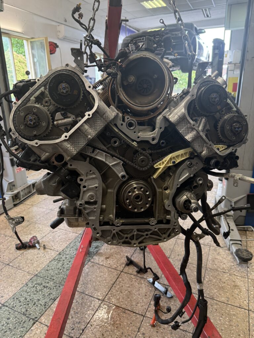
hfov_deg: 56.8
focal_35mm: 24
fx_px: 235
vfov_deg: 71.6
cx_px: 127
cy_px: 169
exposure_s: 1/100
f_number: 1.78
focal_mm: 6.76
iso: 250
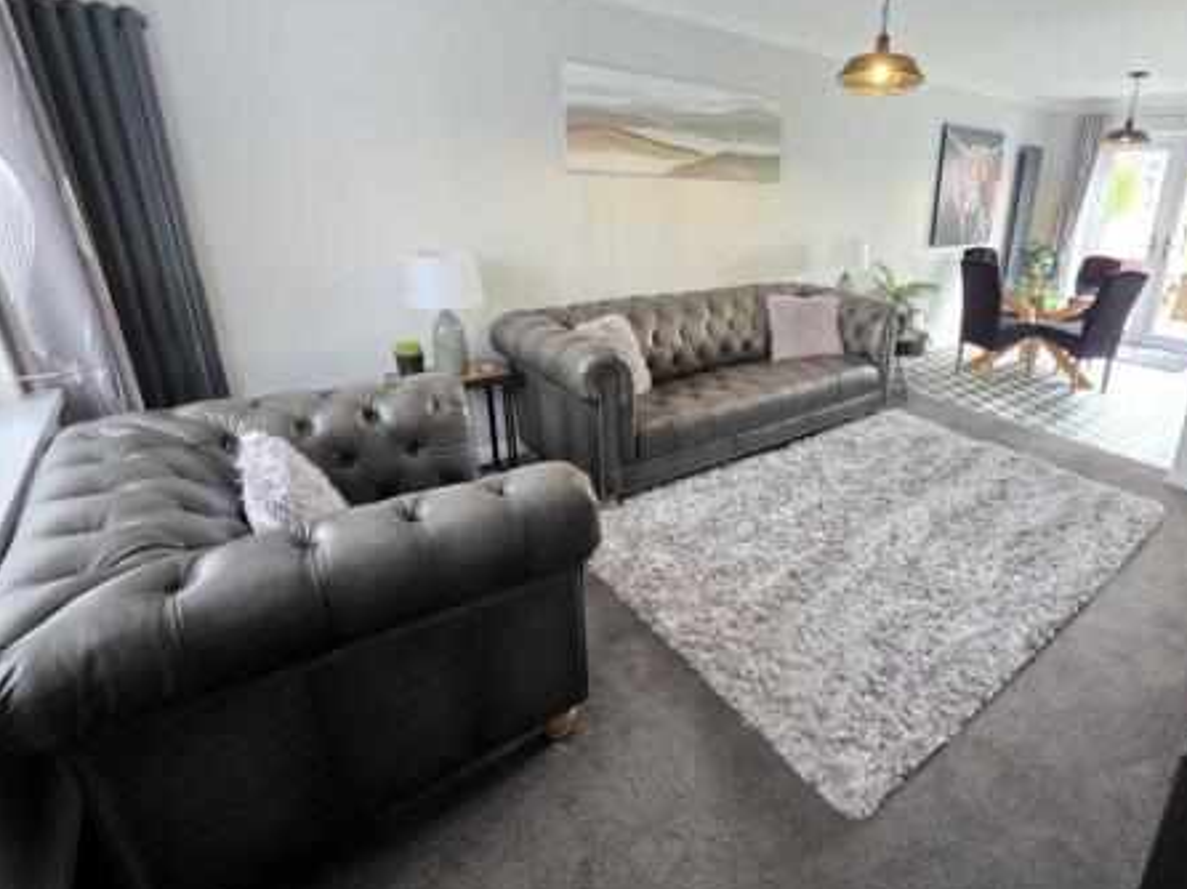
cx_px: 768
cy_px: 379
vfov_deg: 74.2
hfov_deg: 88.5
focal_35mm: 17
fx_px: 583
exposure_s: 1/50
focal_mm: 2.2
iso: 640
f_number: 1.9
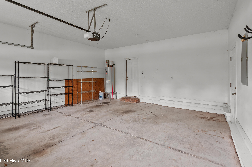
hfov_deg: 93.3
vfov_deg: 70.3
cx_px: 127
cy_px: 80
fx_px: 119
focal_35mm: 17
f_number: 4
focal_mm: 16
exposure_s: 1/3
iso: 400
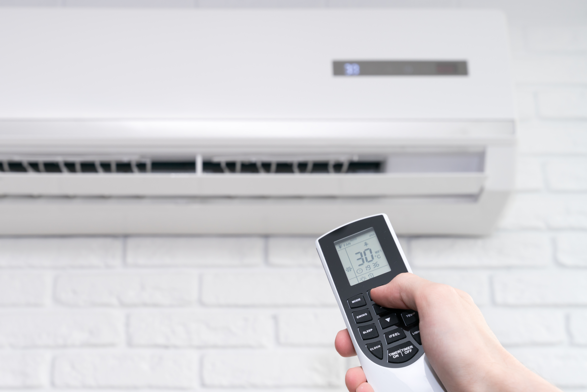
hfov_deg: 29.9
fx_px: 1092
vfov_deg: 20.3
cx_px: 199
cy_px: 241
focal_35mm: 67
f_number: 6.3
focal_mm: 50
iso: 320
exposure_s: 1/100
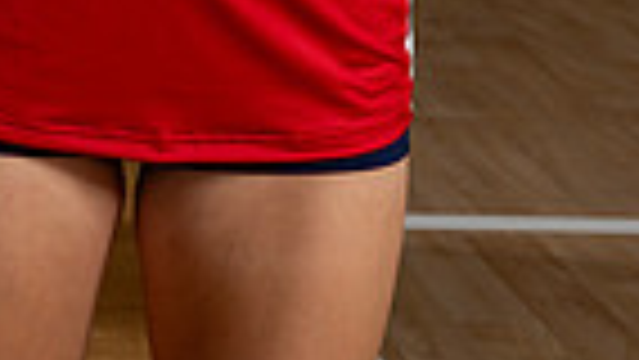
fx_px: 3949
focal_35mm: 233
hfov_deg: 9.2
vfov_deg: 5.1
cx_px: 148
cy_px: -522
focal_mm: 70
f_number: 8
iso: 100
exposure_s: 1/250
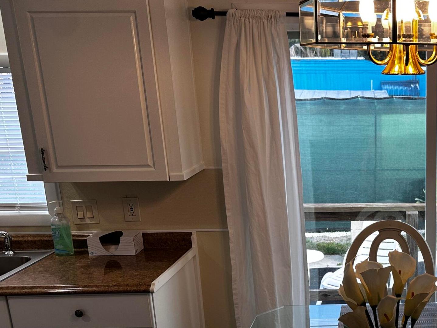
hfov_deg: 36.4
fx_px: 606
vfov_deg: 29.9
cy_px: 234
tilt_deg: -15.7
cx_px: 418
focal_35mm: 48
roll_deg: -0.6
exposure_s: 1/177
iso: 64
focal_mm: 6.86
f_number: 1.78
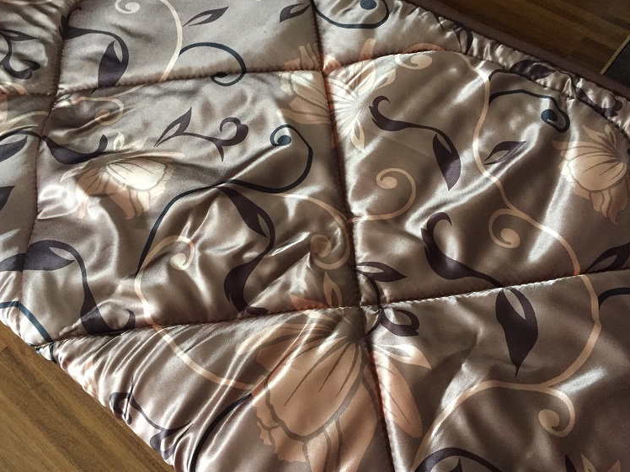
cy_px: 233
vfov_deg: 45.4
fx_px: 564
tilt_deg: -59.5
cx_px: 311
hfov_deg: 58.3
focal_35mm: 31
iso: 250
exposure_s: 1/25
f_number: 2.2
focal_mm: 4.15
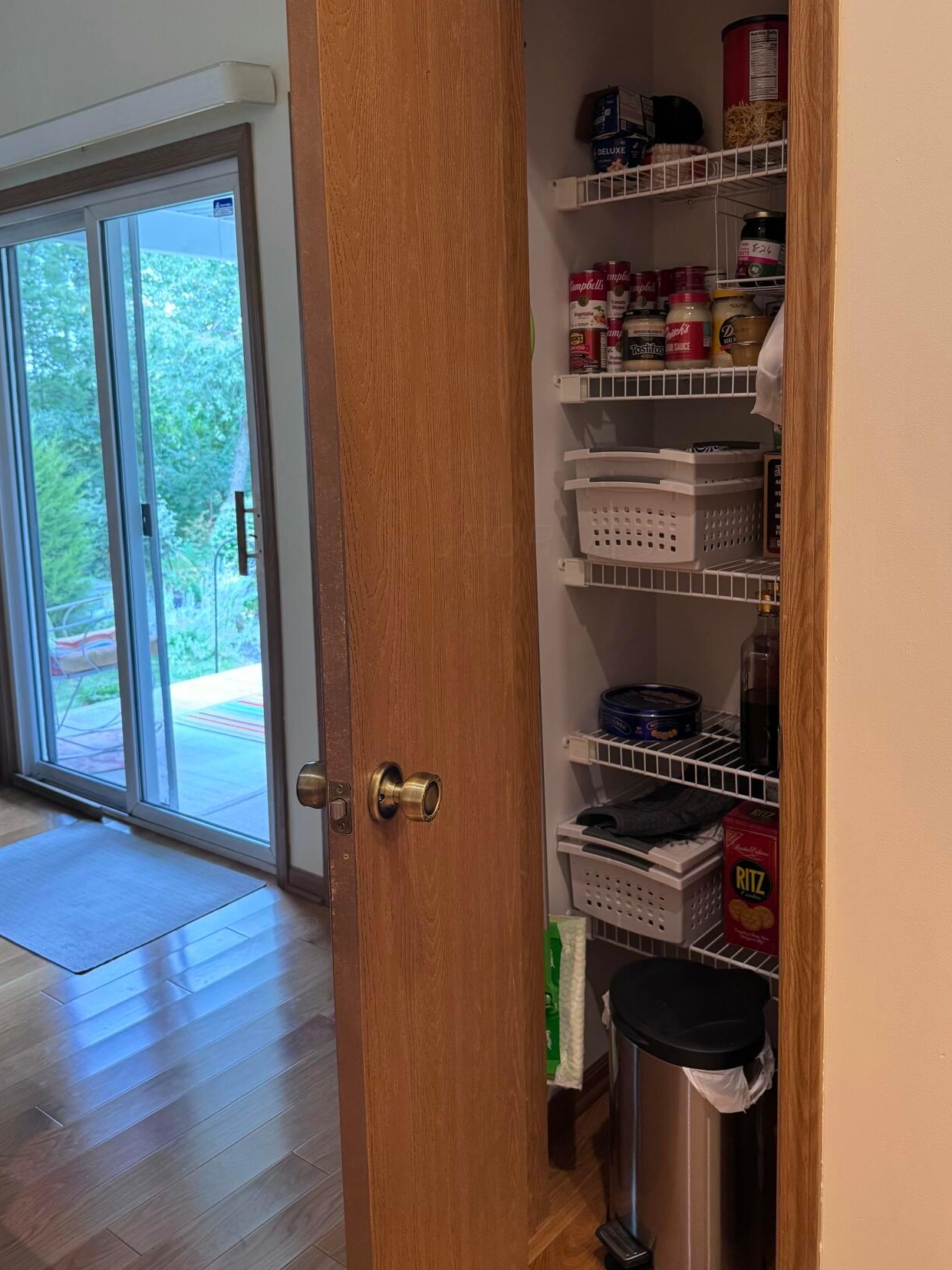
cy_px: 542
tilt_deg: -6.4
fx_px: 1064
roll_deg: +2.0
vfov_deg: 61.4
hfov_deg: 48.1
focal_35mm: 29
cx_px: 542
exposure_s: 1/60
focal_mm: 6.76
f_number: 1.78
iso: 320
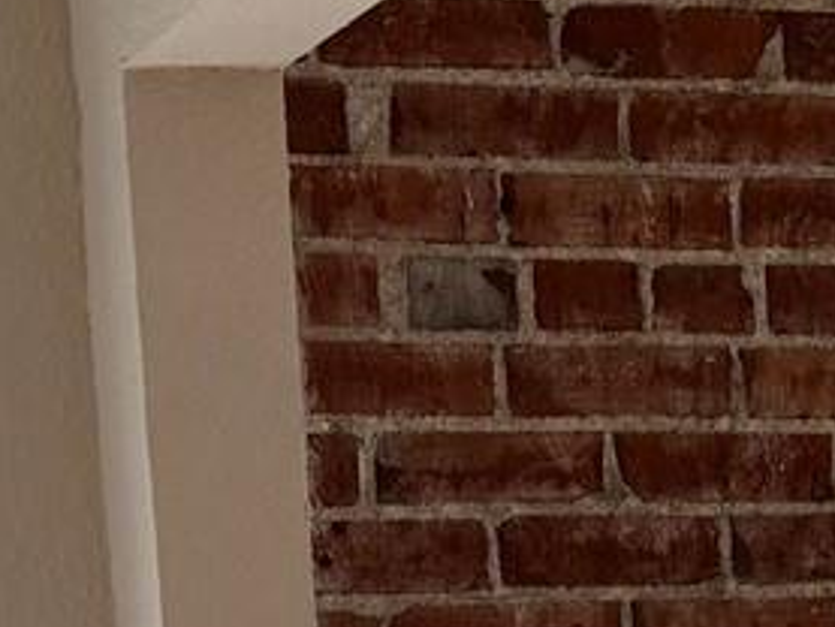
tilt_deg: -2.1
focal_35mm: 150
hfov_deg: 12.9
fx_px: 3620
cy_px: 989
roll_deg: +3.1
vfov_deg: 9.6
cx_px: 956
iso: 80
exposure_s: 1/121
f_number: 1.6
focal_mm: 5.96
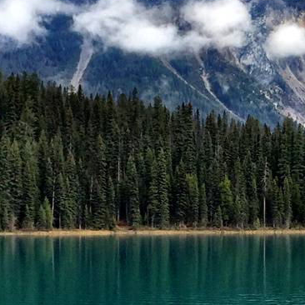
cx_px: 339
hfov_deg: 15.1
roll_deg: +0.0
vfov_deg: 15.5
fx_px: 1116
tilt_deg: +1.0
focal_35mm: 112
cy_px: 234
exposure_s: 1/1130
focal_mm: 4.15
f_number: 2.2
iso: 32
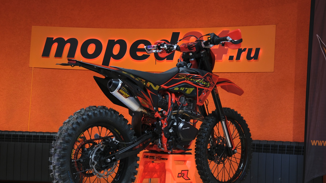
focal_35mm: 57
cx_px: 162
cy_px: 106
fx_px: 493
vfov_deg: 21.1
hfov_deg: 36.6
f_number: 4
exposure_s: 1/100
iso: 1250
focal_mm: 35.8
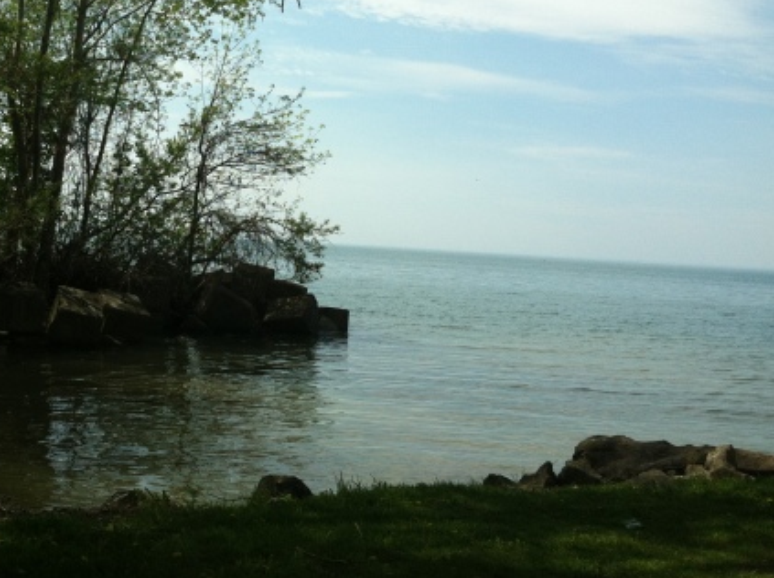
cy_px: 199
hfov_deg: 35.5
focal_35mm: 53
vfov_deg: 27.3
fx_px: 1183
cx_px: 207
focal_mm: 3.85
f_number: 2.8
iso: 80
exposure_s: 1/882
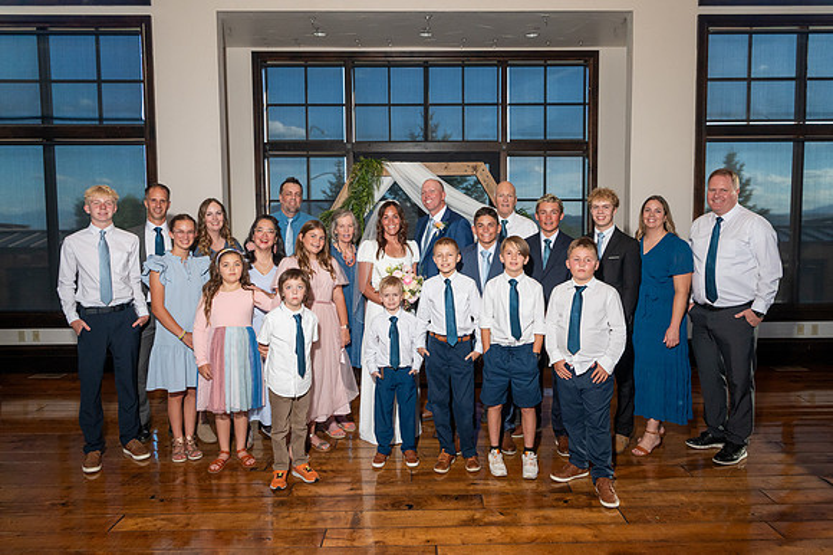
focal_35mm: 25
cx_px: 429
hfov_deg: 72.0
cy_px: 269
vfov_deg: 51.6
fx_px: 573
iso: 3200
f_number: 8
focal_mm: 24
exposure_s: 1/160
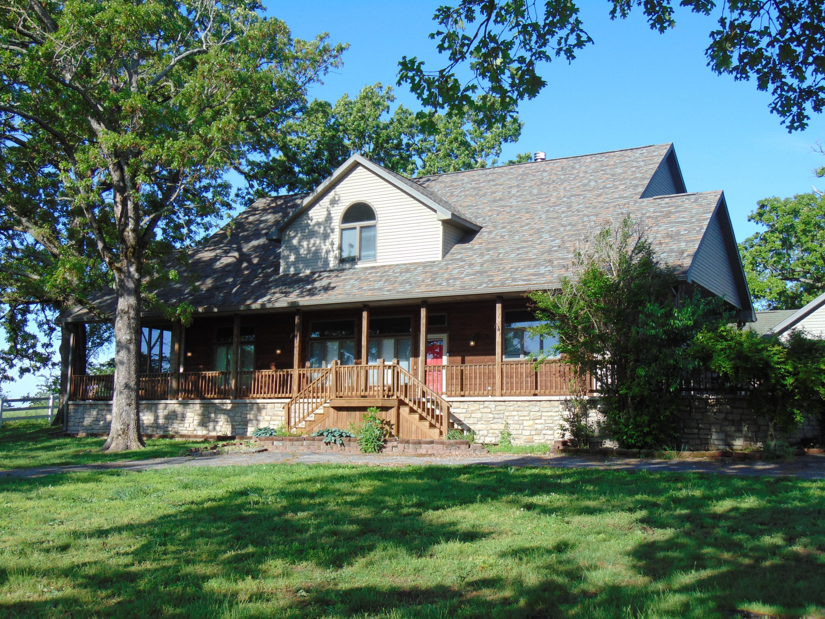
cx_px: 412
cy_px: 310
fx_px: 1001
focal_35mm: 42
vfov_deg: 34.3
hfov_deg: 44.8
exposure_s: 1/500
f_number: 3.3
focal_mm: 7.6
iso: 80
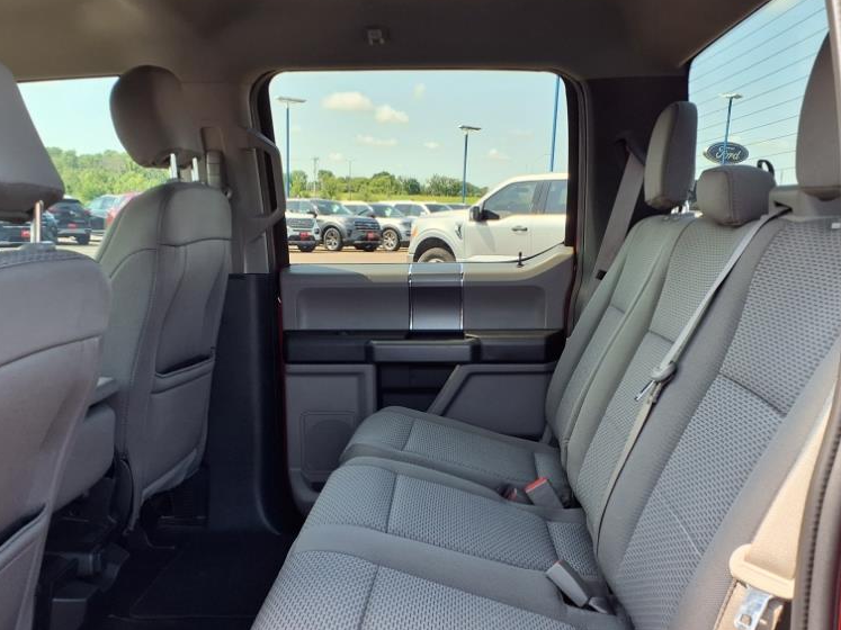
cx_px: 427
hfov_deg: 50.1
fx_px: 899
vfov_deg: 38.3
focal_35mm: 37
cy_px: 416
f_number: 1.9
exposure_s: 1/152
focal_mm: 3.58
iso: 40
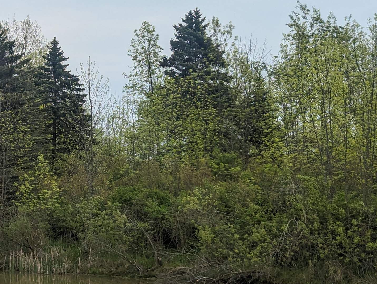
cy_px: 155
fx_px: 1123
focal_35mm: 103
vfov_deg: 14.4
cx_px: -23
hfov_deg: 18.4
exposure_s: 1/490
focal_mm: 6.81
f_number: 1.85
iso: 48
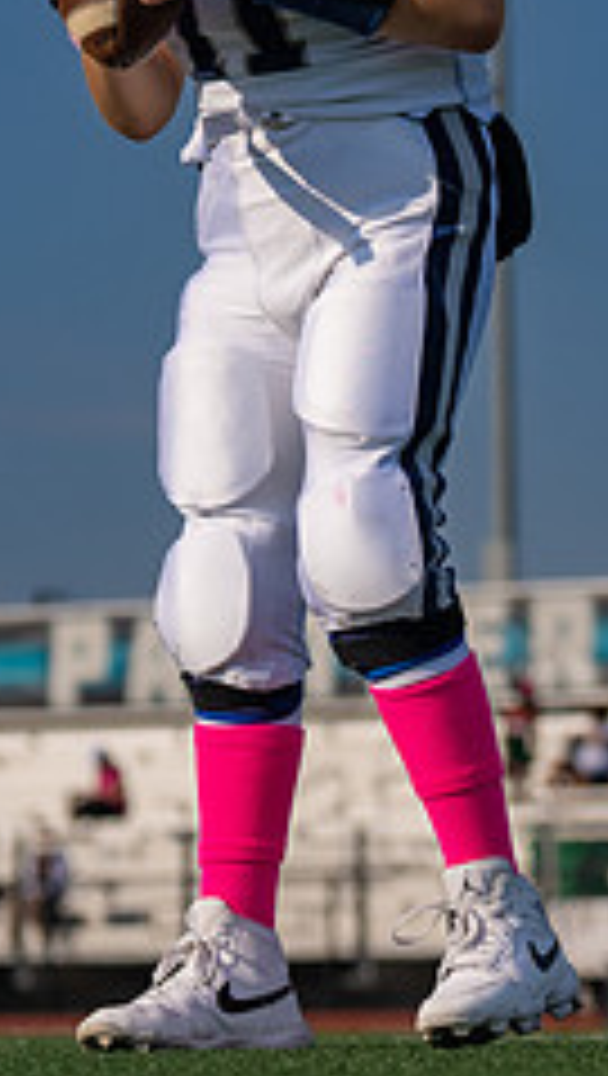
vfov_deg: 9.7
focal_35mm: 222
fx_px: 6343
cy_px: 88
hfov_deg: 5.5
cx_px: 390
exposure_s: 1/4000
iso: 100
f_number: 3.2
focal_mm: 70
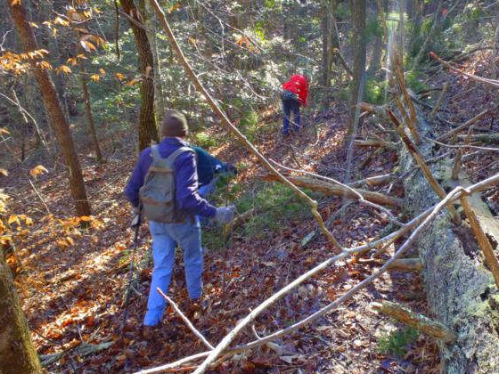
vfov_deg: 41.7
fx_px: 490
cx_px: 301
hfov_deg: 53.6
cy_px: 212
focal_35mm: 34
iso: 125
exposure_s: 1/30
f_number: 3.9
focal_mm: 5
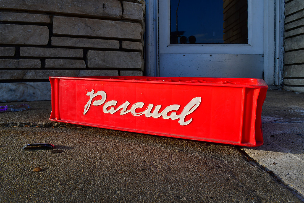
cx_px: 152
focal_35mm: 30
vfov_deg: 43.6
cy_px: 102
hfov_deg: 61.9
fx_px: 253
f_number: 16
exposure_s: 1/80
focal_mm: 20
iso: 200
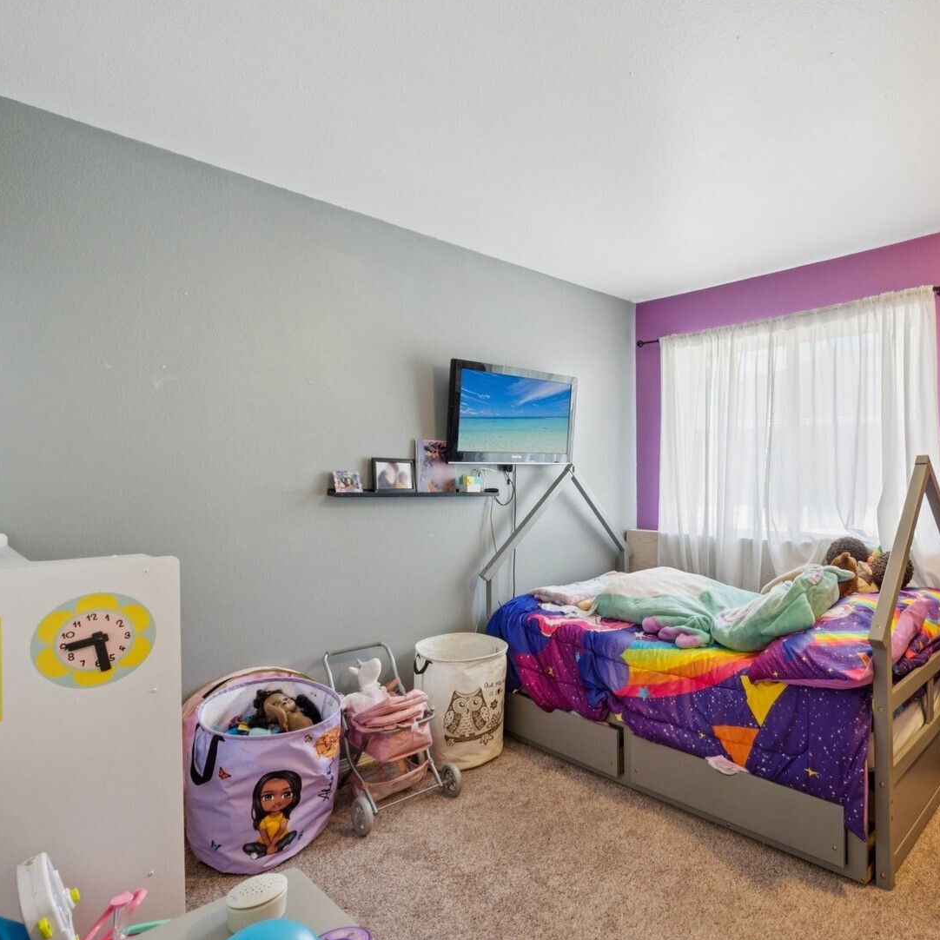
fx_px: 614
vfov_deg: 74.8
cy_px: 480
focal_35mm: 20
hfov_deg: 71.4
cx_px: 664
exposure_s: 1/5
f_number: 9
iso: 250
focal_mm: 10
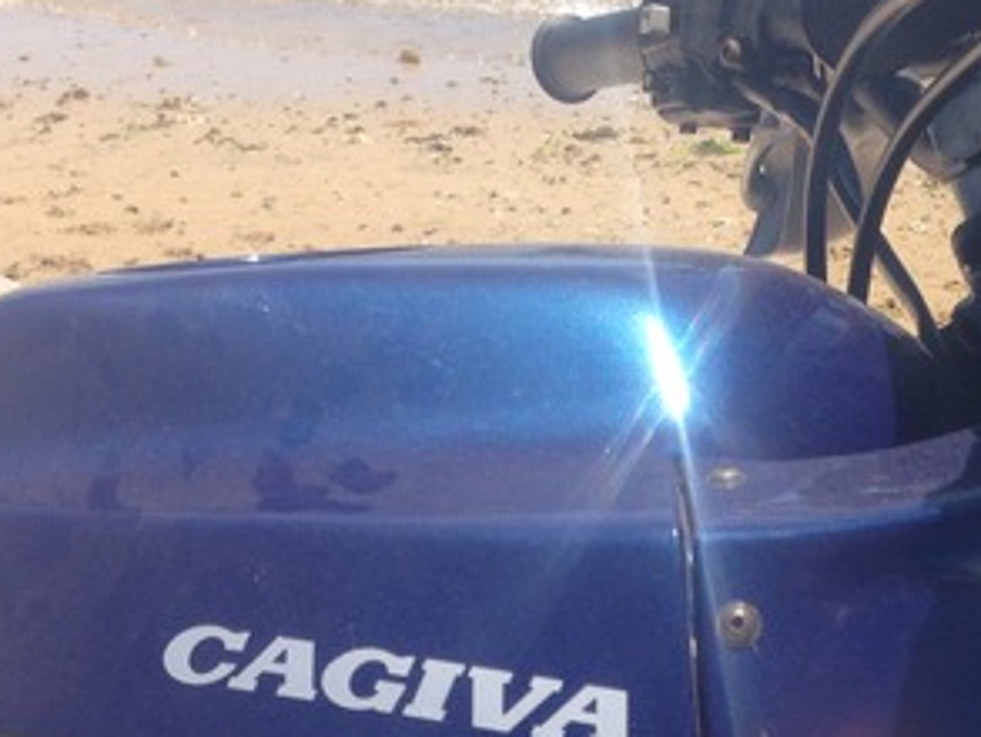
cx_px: 807
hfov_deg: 21.5
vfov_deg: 15.5
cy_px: 998
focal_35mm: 90
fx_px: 2552
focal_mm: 4.12
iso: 50
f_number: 2.4
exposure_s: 1/889
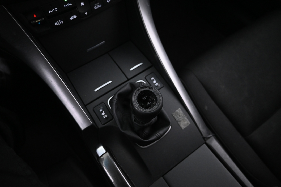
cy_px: 94
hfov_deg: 73.7
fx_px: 187
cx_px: 140
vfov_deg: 53.1
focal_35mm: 24
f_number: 3.5
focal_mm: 16
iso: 1600
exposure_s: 1/8
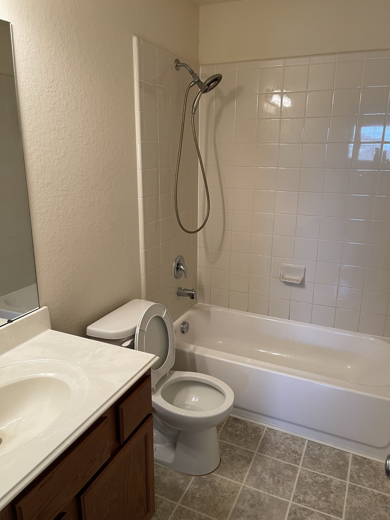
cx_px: 195
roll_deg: +0.0
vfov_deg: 67.3
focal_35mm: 26
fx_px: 391
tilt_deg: -13.9
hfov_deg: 53.1
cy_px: 260
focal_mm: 5.1
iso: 80
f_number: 1.6
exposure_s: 1/60
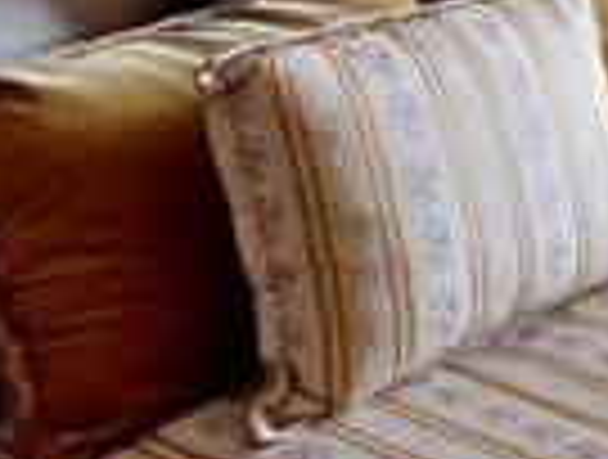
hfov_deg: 17.5
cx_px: 1004
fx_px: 1691
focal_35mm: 96
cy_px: -378
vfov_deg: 13.7
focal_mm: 2.2
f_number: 1.9
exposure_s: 1/100
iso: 40
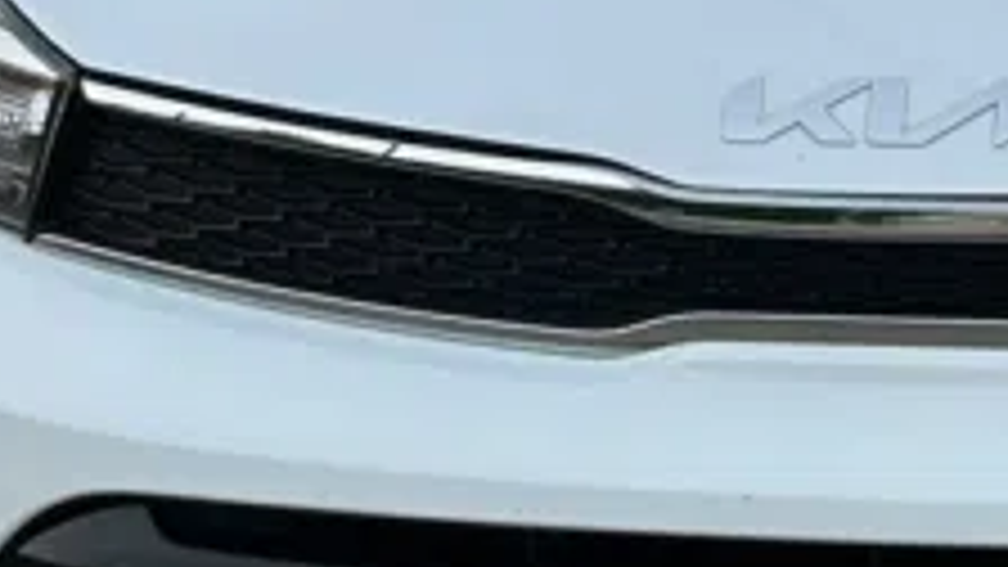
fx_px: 2165
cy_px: -194
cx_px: 1062
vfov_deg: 14.2
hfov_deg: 24.7
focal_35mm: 81
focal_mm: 5.7
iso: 50
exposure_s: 1/347
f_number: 1.5
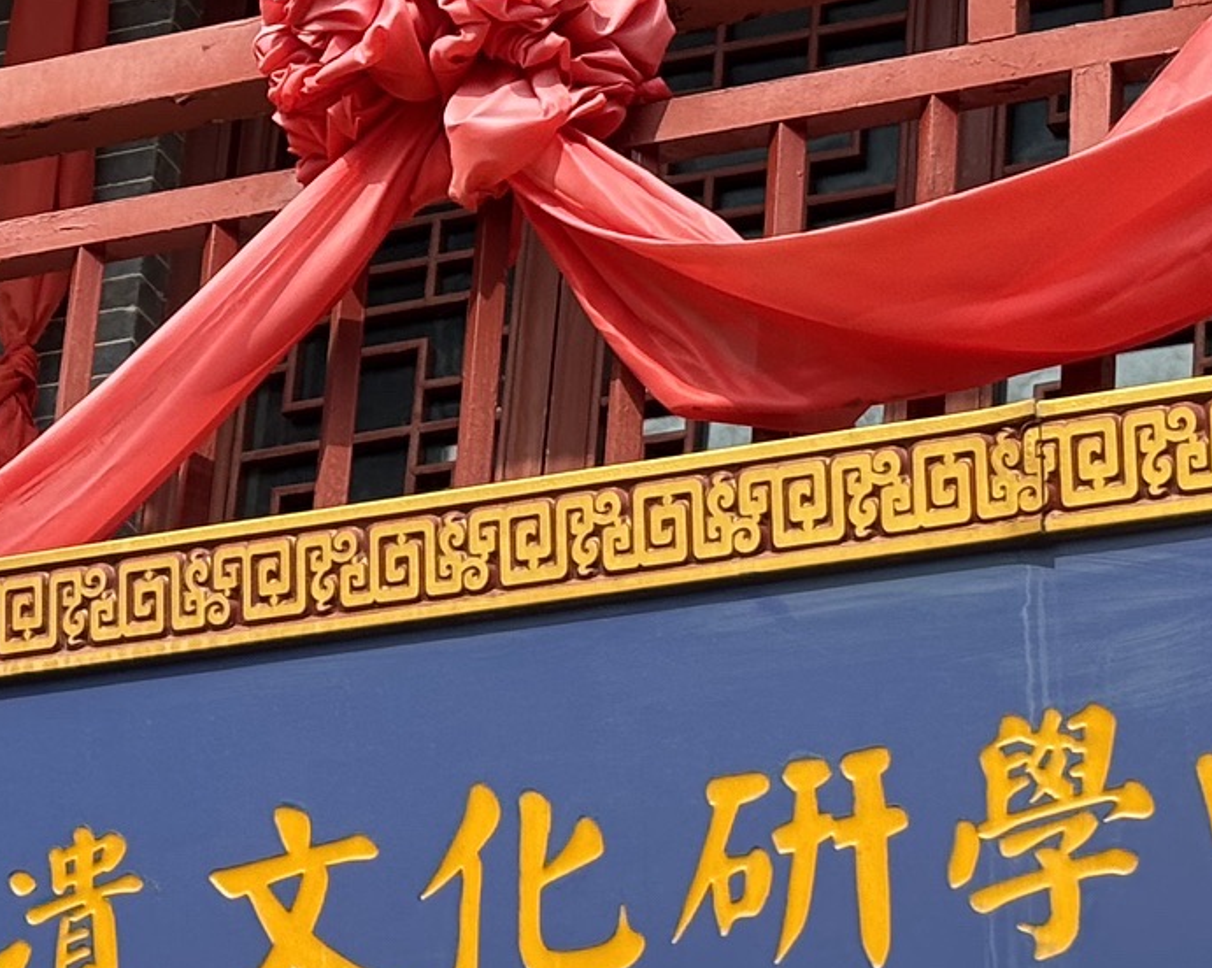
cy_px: 705
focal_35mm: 147
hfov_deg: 13.1
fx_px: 5270
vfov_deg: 10.5
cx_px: 270
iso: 32
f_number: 1.6
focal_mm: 5.96
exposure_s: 1/1344
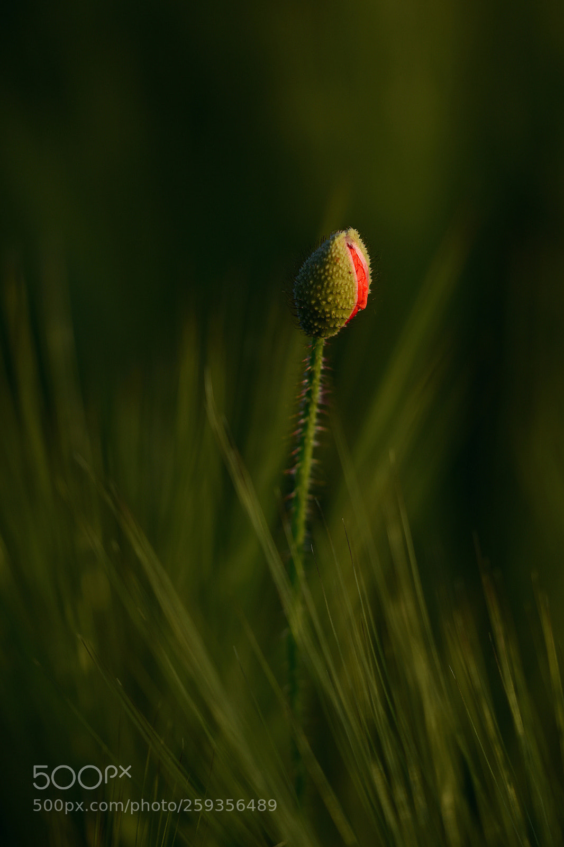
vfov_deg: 13.0
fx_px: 3703
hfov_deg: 8.7
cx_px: 282
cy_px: 424
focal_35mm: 158
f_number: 3.3
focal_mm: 105
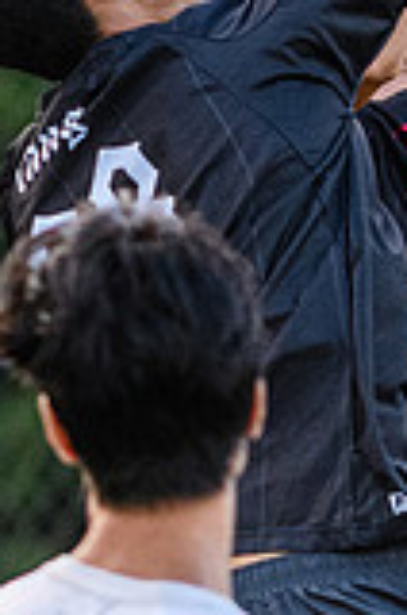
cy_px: 136
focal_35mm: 1700
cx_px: 437
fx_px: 28953
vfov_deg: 1.2
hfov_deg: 0.8
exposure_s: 1/1250
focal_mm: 200
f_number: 3.2
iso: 1250
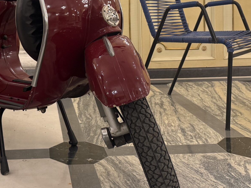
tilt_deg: -2.6
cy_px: 20
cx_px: 42
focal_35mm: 52
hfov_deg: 35.4
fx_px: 377
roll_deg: +1.7
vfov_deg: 27.1
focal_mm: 6.76
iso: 200
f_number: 1.78
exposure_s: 1/50
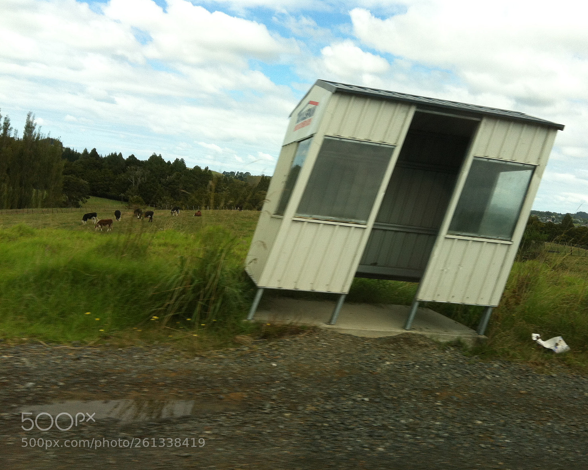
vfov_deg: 40.1
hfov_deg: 49.0
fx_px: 644
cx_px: 315
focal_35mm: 37
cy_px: 236
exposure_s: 1/754
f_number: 2.8
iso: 80
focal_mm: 3.85
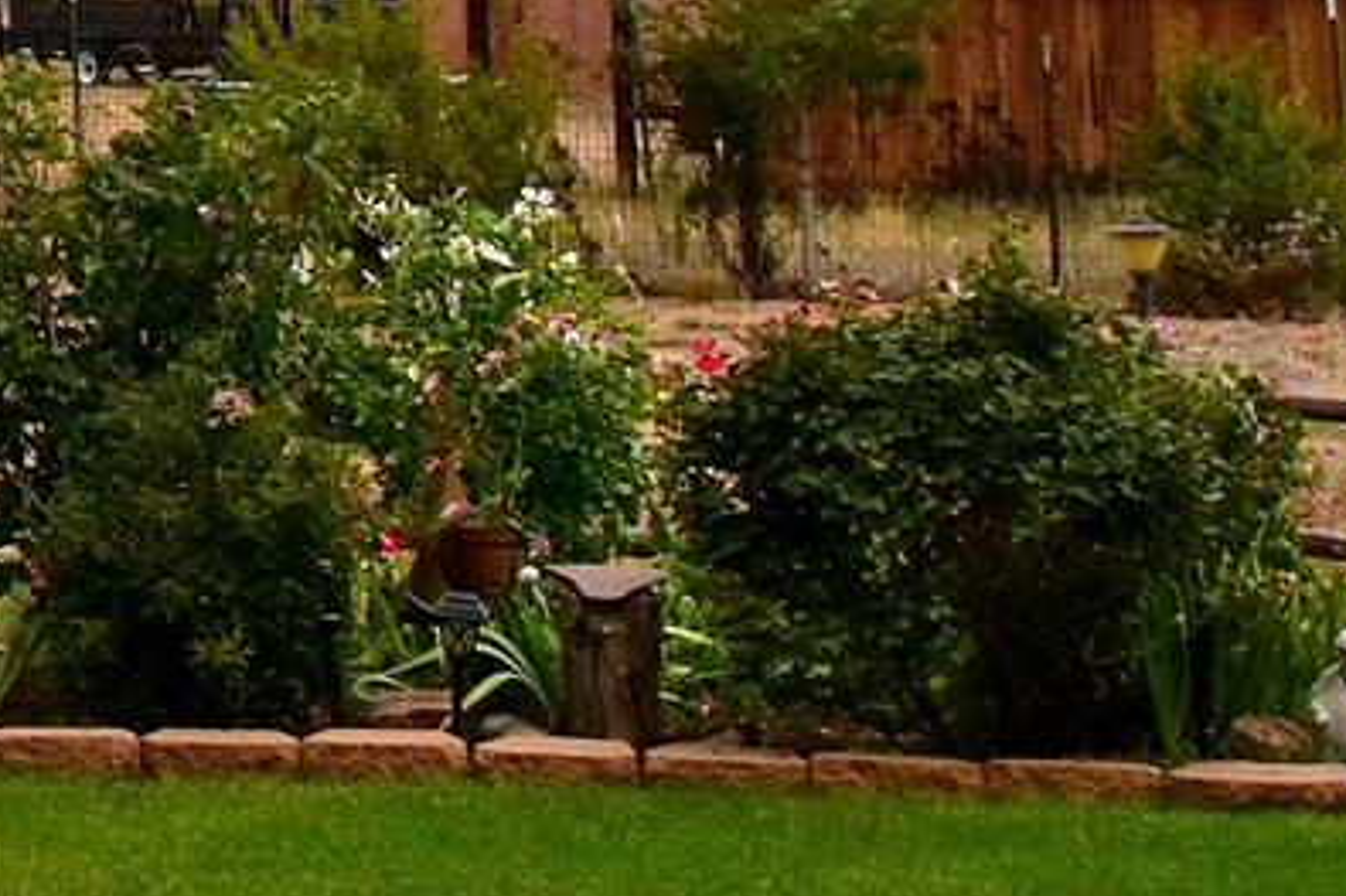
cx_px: -2046
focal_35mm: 165
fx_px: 6166
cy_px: -998
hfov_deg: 10.5
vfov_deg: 7.9
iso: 280
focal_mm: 20
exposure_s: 1/500
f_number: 11
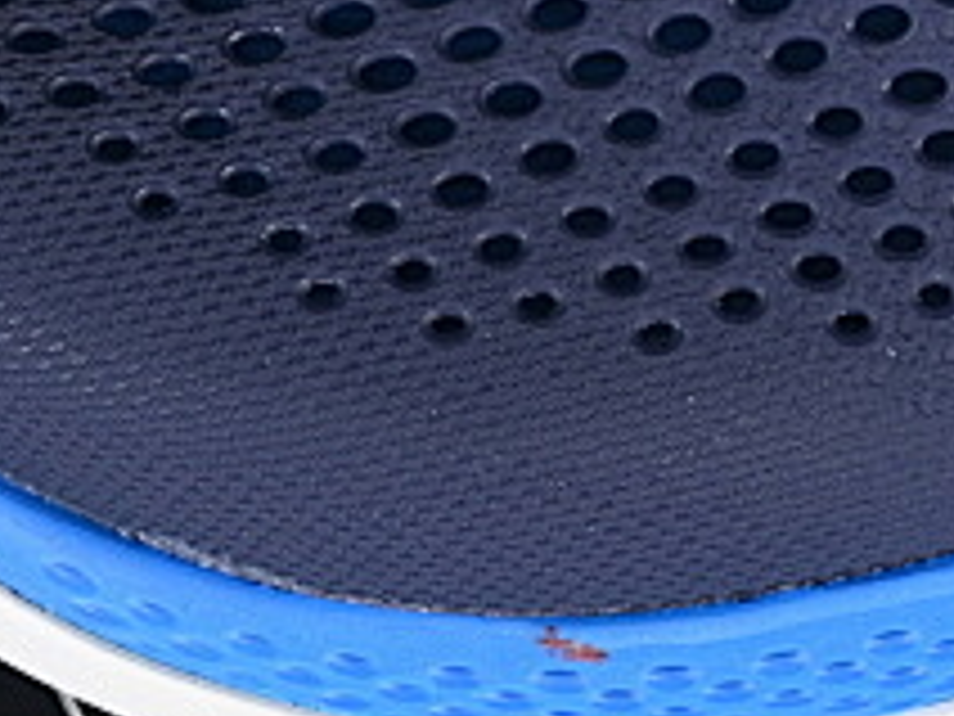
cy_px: -657
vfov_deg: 4.0
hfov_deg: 5.4
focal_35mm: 368
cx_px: 1246
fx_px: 10142
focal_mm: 50
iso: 160
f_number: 6.3
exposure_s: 1/60
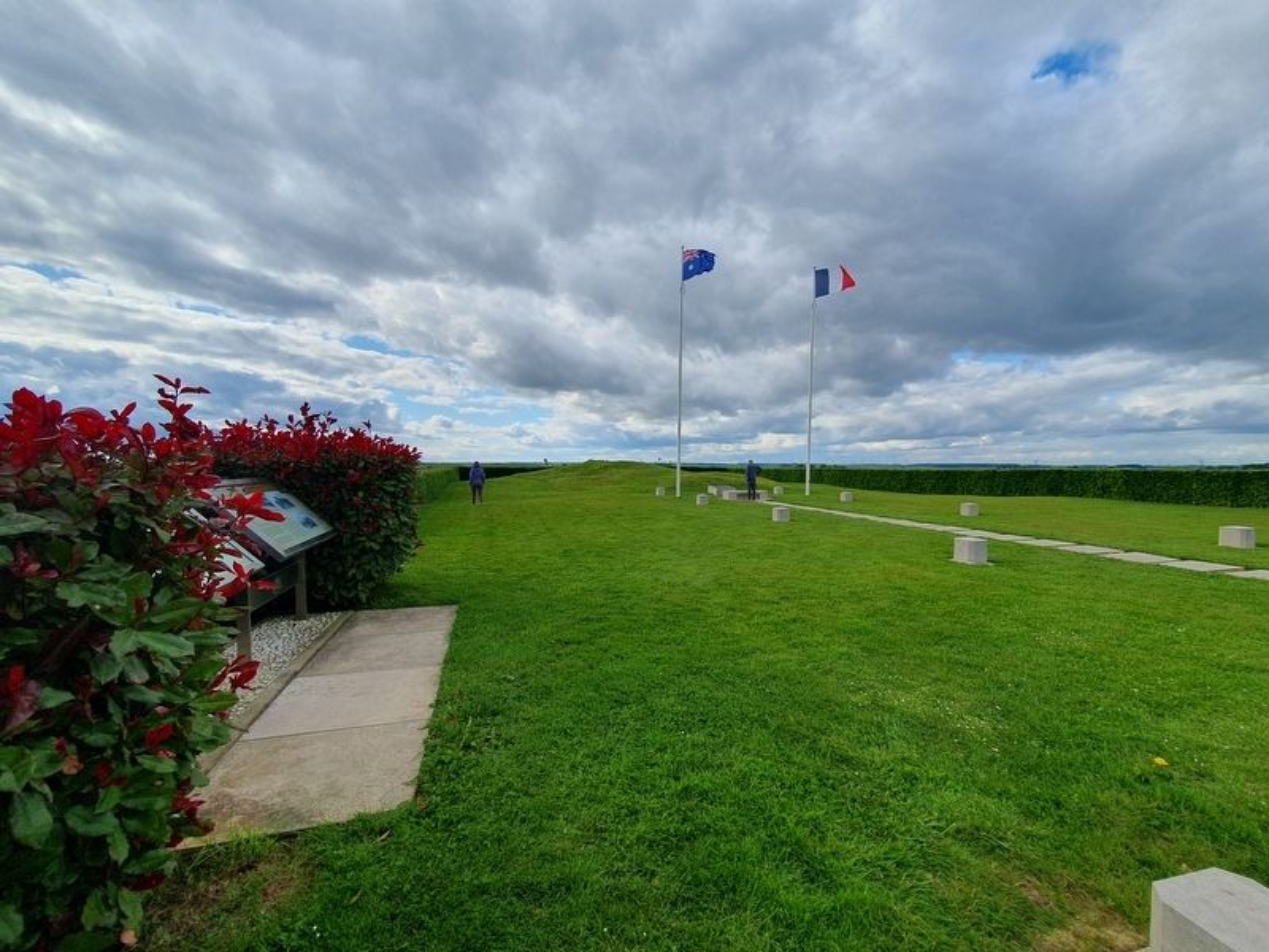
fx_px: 477
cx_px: 634
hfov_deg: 106.2
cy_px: 476
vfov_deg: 89.9
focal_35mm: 13
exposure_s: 1/842
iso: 50
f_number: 2.2
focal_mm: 1.8
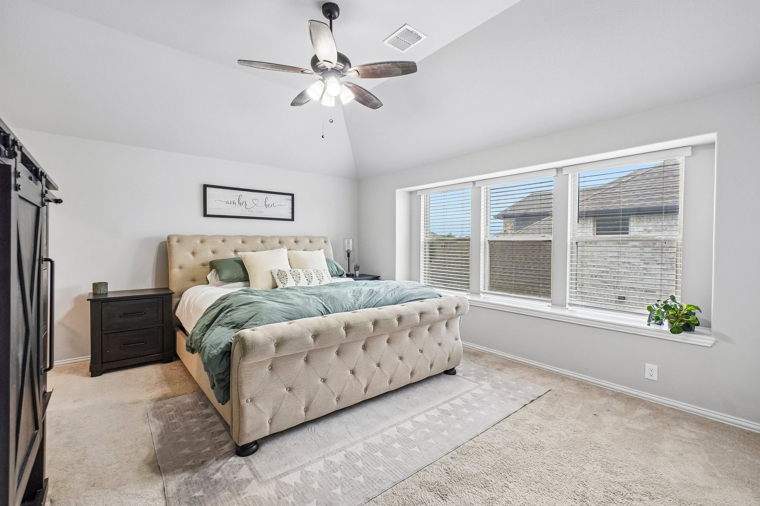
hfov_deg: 100.4
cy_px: 253
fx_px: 317
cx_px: 380
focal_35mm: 15
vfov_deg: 77.3
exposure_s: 1/30
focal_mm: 10
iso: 400
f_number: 8
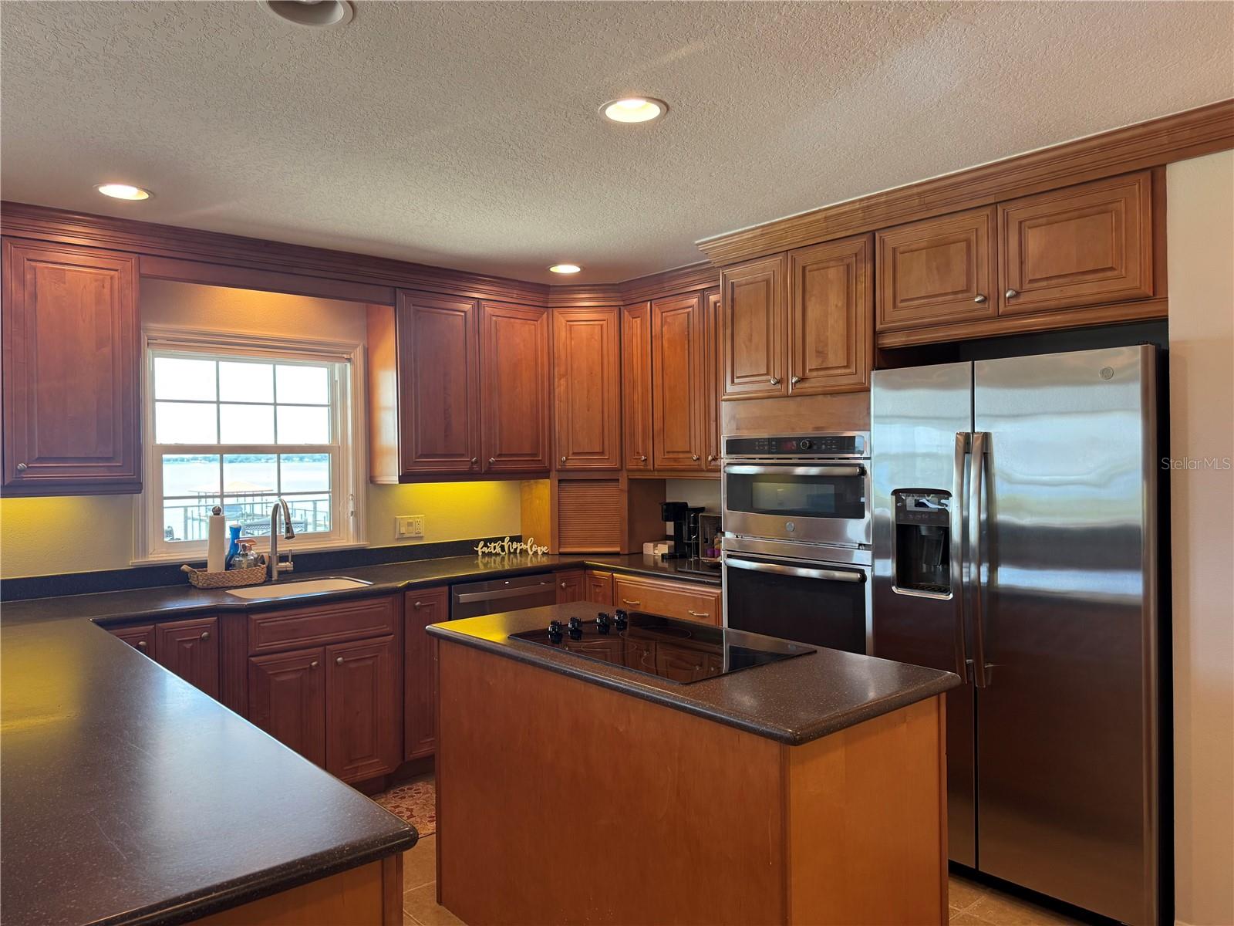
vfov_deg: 56.8
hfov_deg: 71.6
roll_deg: +0.3
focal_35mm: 24
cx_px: 617
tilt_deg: -0.2
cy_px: 463
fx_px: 856
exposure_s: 1/120
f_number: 1.78
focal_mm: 6.76
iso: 125
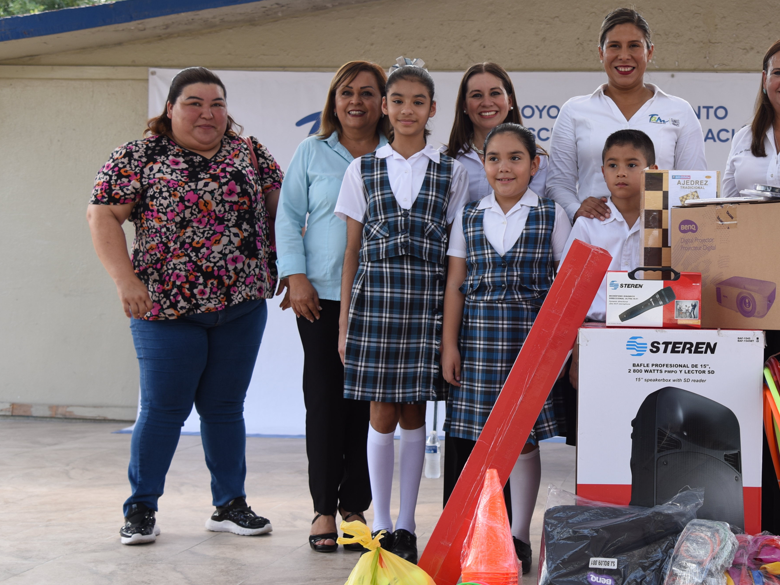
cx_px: 604
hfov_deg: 30.6
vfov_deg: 23.6
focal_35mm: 62
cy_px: 273
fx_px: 1397
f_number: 4
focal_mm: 38
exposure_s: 1/100
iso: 100
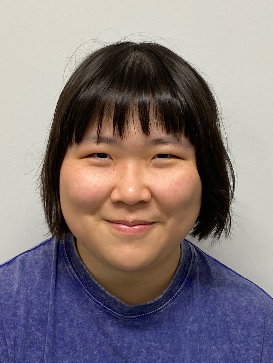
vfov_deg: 67.3
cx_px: 136
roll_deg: +0.8
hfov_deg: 53.1
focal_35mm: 26
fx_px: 273
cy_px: 182
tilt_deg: -9.1
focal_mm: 4.25
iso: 100
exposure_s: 1/60
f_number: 1.8
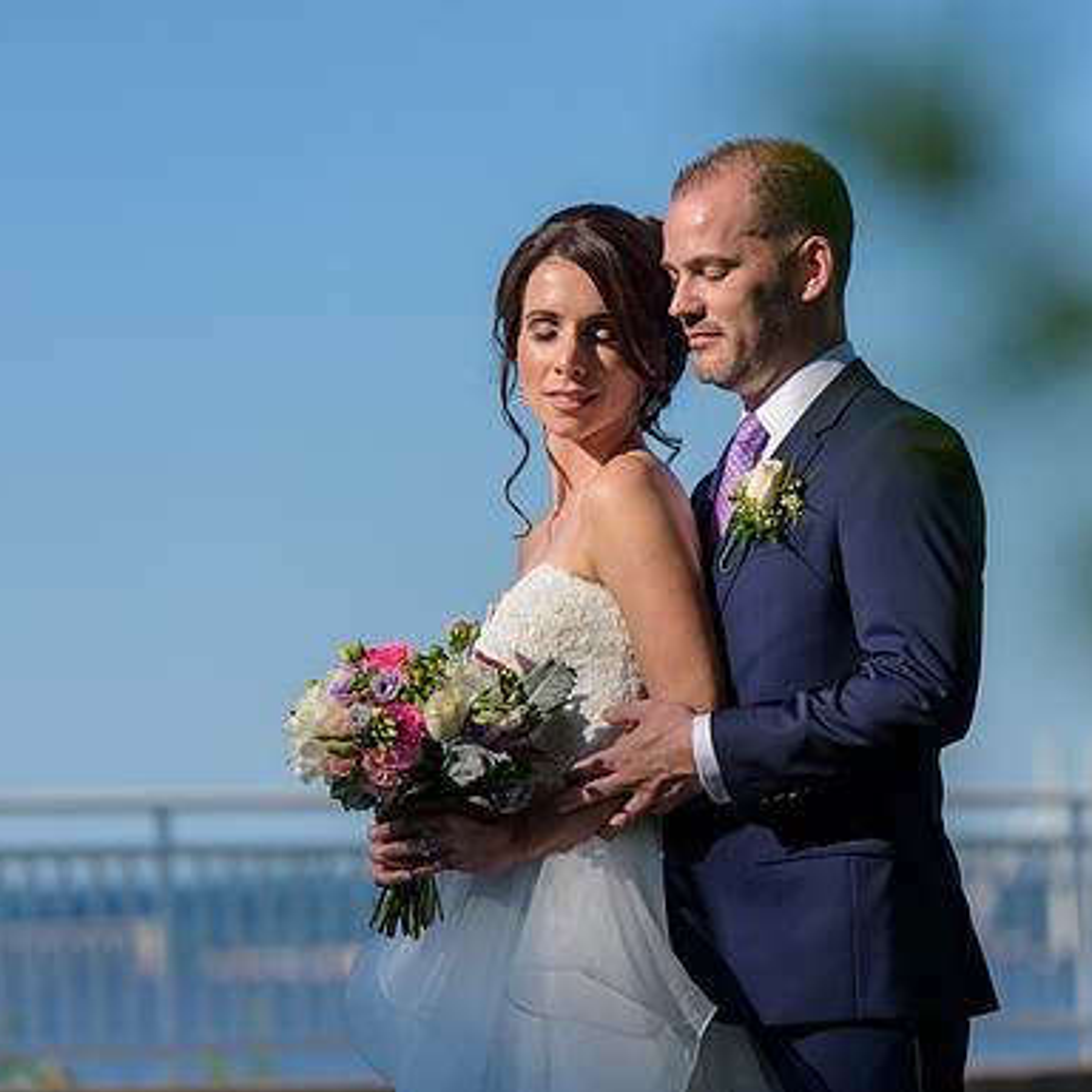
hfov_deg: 8.8
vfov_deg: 8.8
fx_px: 7102
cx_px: 810
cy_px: 547
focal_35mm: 199
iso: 200
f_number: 4
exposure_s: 1/2500
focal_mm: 155
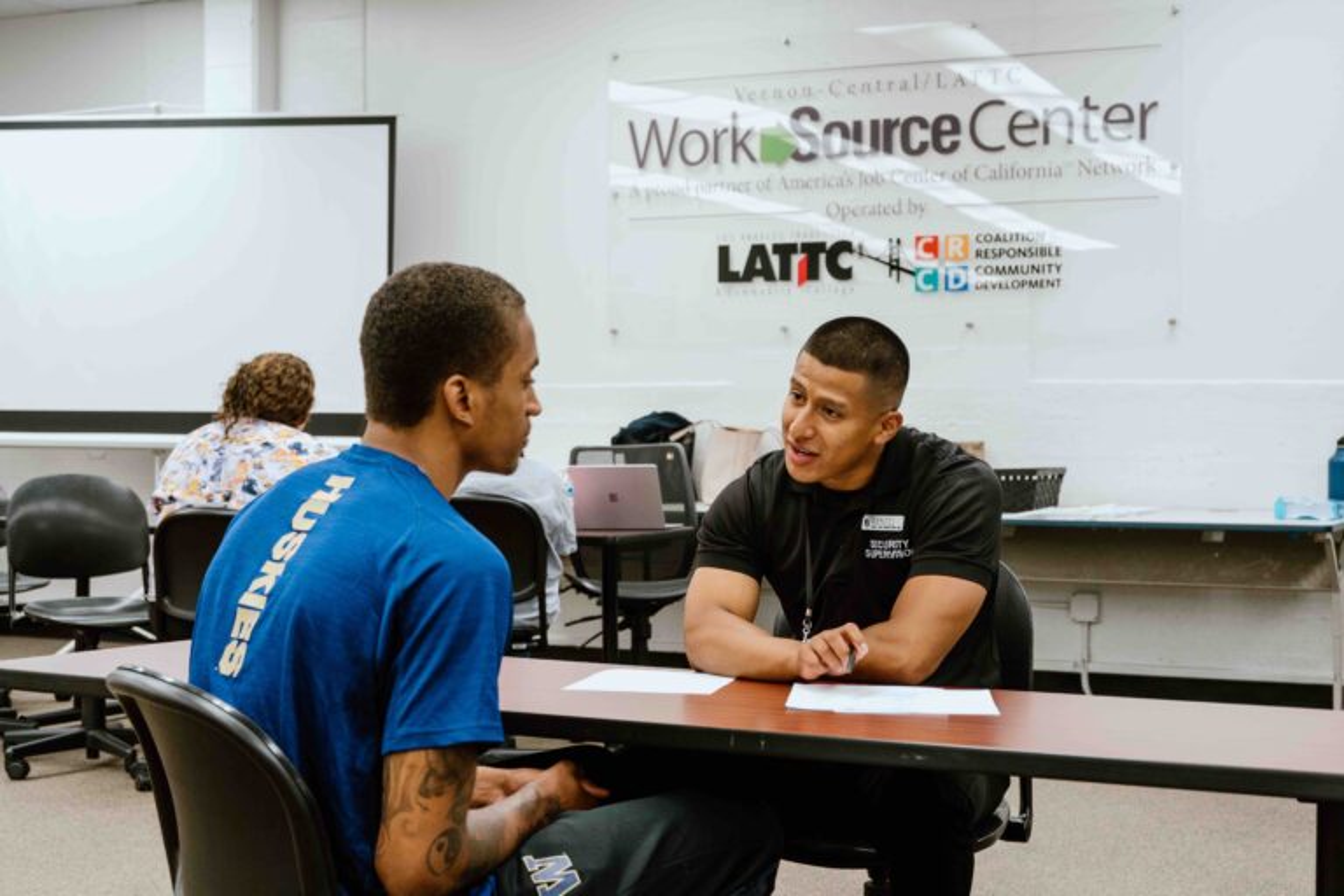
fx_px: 2240
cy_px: 448
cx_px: 672
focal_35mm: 60
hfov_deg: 33.4
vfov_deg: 22.6
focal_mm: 60
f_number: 5.6
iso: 500
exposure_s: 1/40
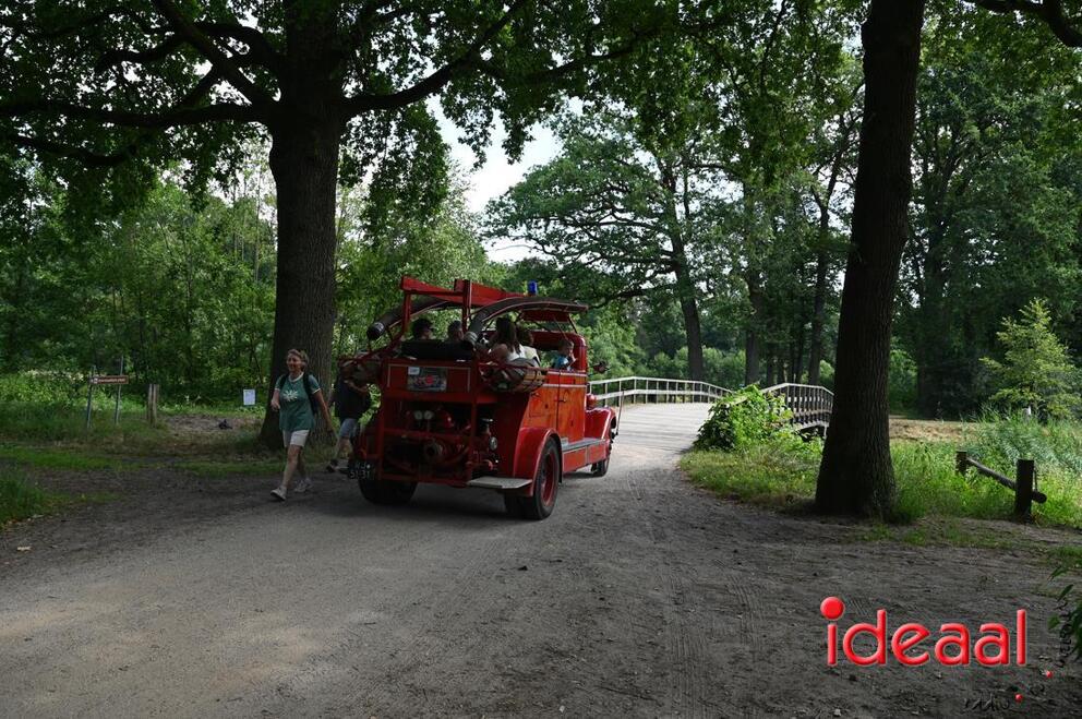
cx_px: 541
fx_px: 841
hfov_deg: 65.5
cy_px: 360
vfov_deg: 46.3
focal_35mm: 28
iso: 200
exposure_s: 1/250
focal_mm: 28
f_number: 5
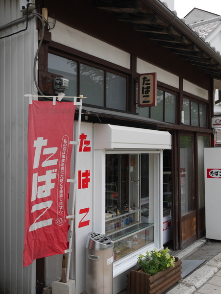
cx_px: 110
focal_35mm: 36
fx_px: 306
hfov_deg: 39.7
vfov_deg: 51.3
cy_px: 147
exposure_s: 1/250
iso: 200
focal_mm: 18
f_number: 7.1
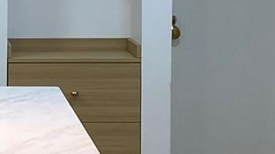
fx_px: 1355
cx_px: -21
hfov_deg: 11.4
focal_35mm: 186
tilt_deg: -5.2
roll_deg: -0.5
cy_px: 27
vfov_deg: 6.5
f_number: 1.8
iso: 100
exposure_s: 1/120
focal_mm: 4.25
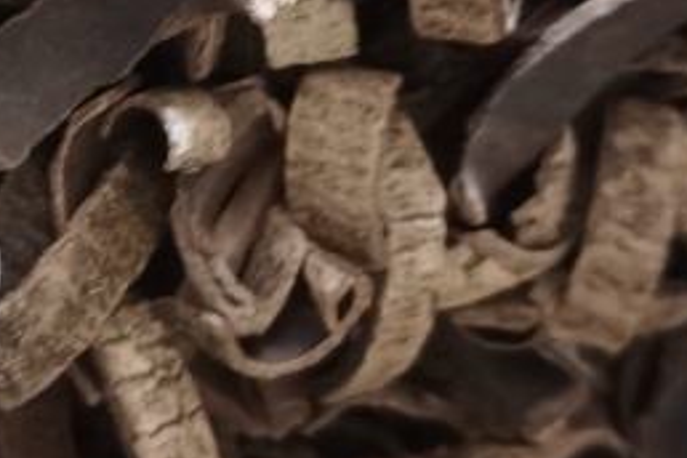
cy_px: 93
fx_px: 1660
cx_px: 213
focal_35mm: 87
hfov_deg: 23.2
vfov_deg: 15.6
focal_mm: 5.58
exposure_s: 1/18
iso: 800
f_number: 1.8
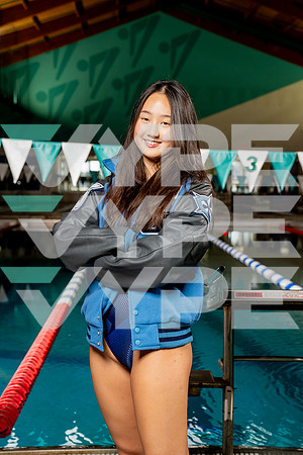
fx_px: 884
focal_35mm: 70
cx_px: 152
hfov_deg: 19.5
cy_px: 228
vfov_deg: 28.8
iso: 640
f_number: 5.6
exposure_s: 1/250
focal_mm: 70
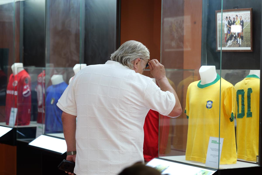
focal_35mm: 105
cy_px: 88
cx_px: 131
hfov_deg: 19.5
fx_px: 764
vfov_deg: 13.0
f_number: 4
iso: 800
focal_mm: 105
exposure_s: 1/50
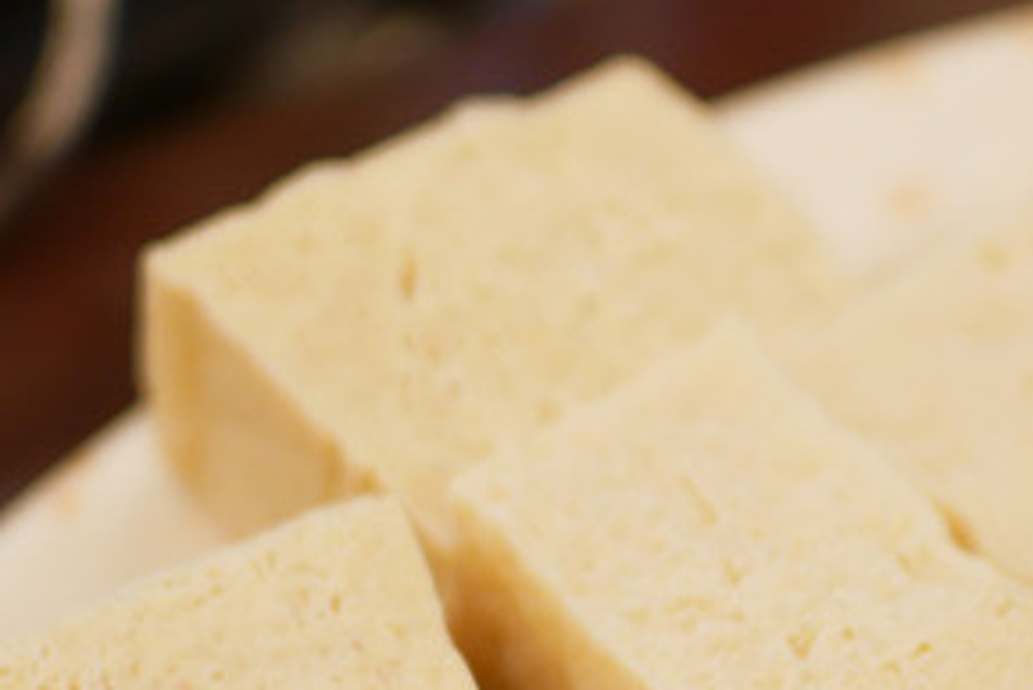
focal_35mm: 108
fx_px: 3100
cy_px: 779
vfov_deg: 12.5
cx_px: 987
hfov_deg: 18.5
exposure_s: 1/80
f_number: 1.7
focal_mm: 15
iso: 200
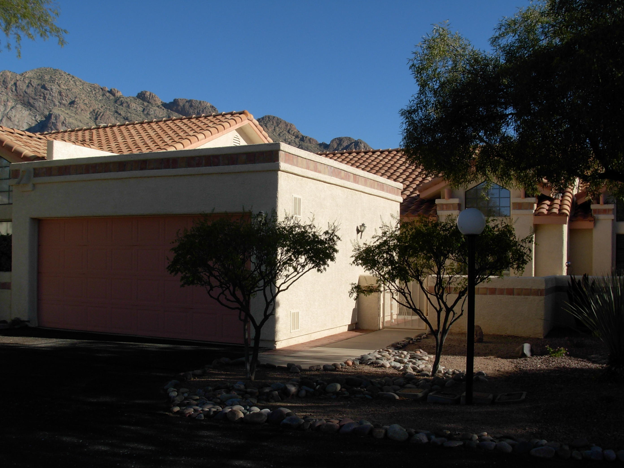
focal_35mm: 41
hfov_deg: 45.8
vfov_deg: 35.1
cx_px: 293
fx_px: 739
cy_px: 251
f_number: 4.9
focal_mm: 6.3
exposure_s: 1/627
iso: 79
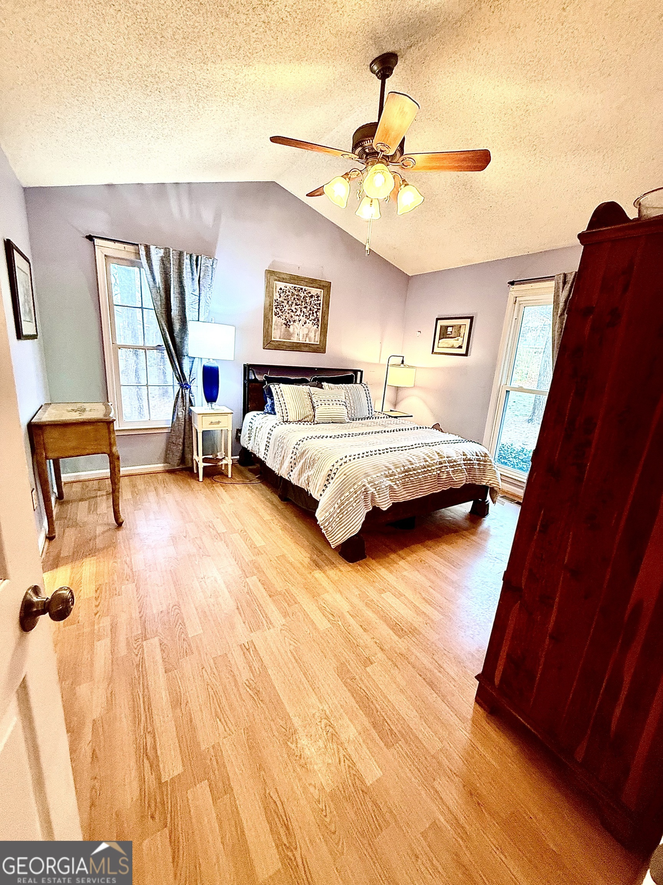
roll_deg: -4.3
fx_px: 358
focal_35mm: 14
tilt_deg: -14.0
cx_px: 332
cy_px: 442
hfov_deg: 85.7
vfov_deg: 102.1
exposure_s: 1/60
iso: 400
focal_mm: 2.22
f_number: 2.2
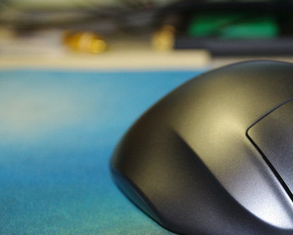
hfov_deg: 21.3
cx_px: 250
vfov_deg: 17.3
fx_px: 764
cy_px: 186
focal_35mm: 88
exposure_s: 1/50
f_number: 4
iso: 400
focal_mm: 32.5
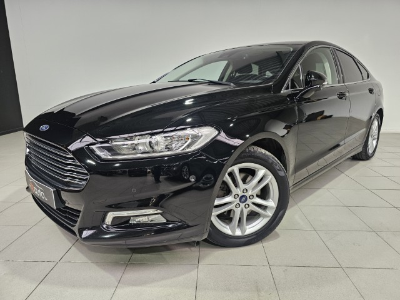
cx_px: 200
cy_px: 150
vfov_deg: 58.9
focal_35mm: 23
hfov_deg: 73.9
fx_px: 266
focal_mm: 6.3
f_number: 1.7
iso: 200
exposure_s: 1/180
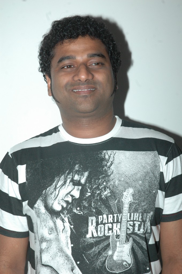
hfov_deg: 16.5
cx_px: 91
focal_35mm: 82
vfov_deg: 24.6
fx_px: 627
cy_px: 137
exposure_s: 1/125
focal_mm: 55
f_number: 7.1
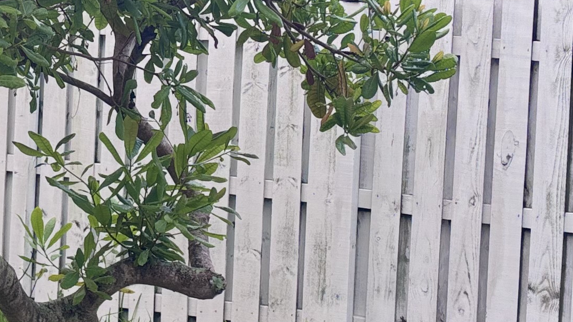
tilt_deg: -1.1
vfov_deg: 11.5
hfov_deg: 20.2
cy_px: 31
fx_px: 1595
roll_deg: -2.6
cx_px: 124
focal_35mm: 105
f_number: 1.6
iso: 40
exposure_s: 1/121
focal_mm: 5.96
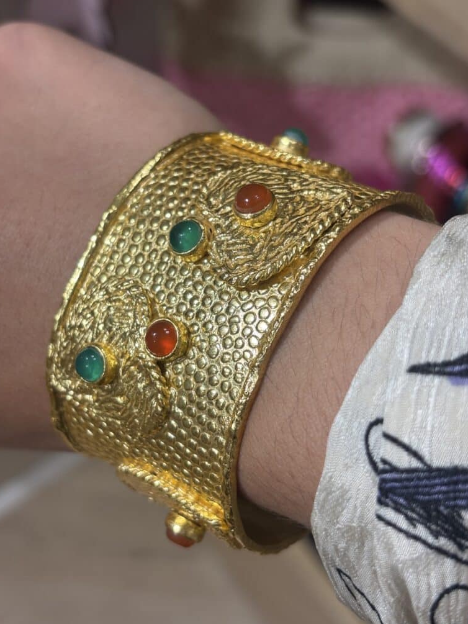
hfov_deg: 27.5
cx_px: 232
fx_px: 955
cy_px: 308
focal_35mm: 53
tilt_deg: -54.8
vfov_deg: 36.2
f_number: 1.6
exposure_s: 1/100
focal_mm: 5.96
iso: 25
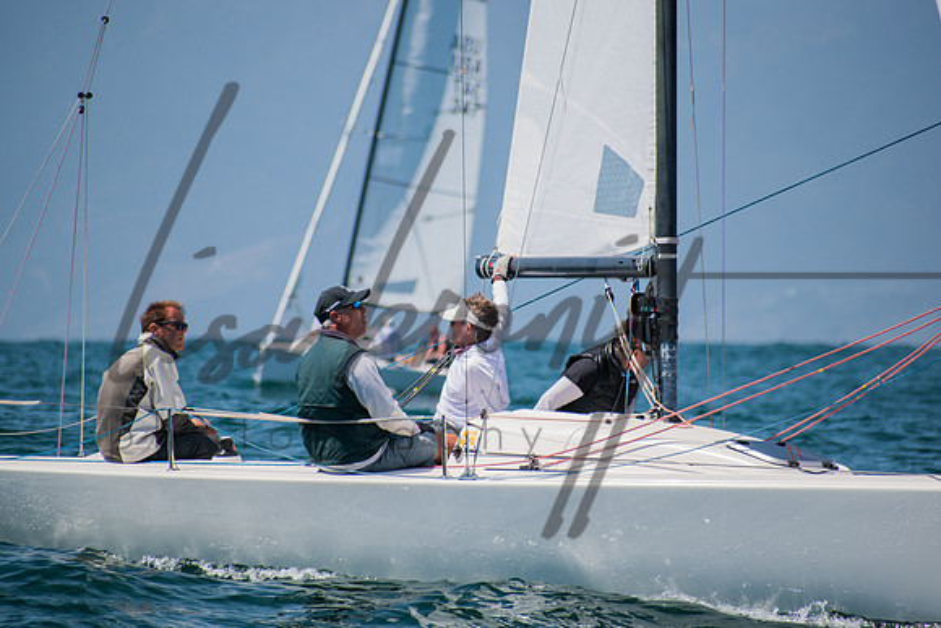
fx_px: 12026
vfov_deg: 3.0
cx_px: 470
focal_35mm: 460
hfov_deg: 4.5
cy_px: 314
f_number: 6.3
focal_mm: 300
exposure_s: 1/1000
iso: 200
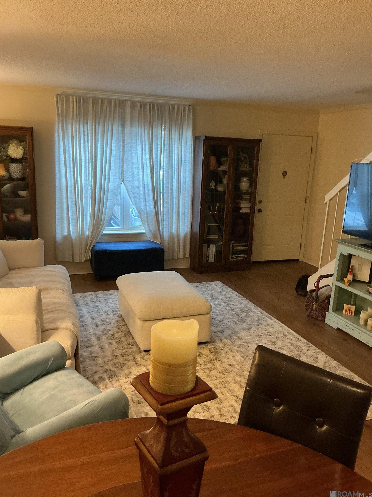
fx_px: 416
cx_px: 186
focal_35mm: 29
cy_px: 248
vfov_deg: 61.7
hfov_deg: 48.2
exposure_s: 1/60
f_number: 1.8
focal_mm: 3
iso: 200
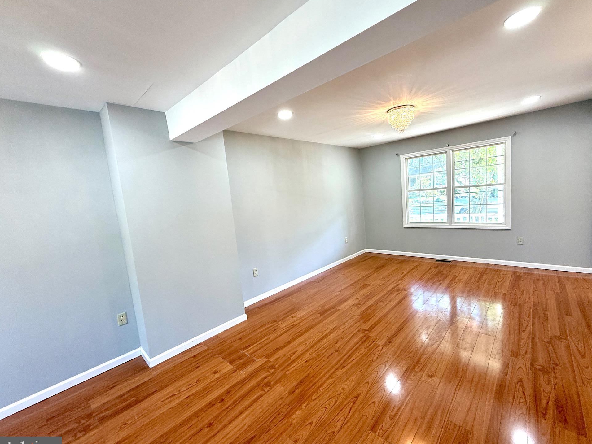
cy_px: 224
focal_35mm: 15
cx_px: 302
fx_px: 257
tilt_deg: -6.0
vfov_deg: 81.8
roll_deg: +5.2
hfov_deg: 98.1
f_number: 2.2
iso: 160
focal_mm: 2.22
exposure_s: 1/120
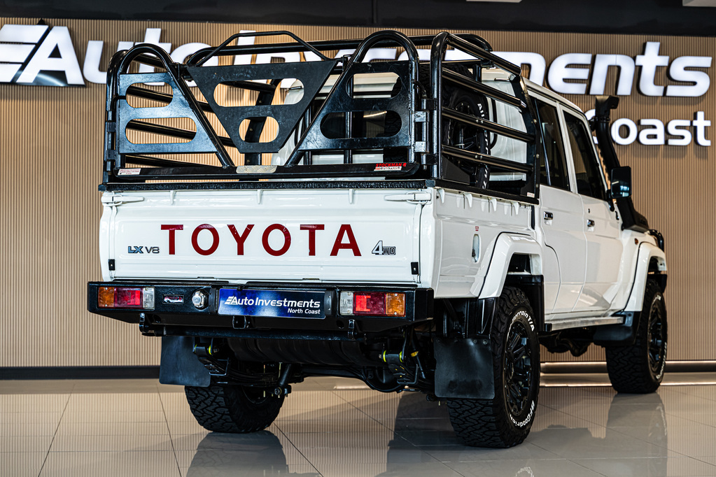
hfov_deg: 28.8
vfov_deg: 19.5
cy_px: 238
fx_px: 1392
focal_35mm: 70
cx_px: 358
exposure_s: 1/125
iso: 640
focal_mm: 70
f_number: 4.5
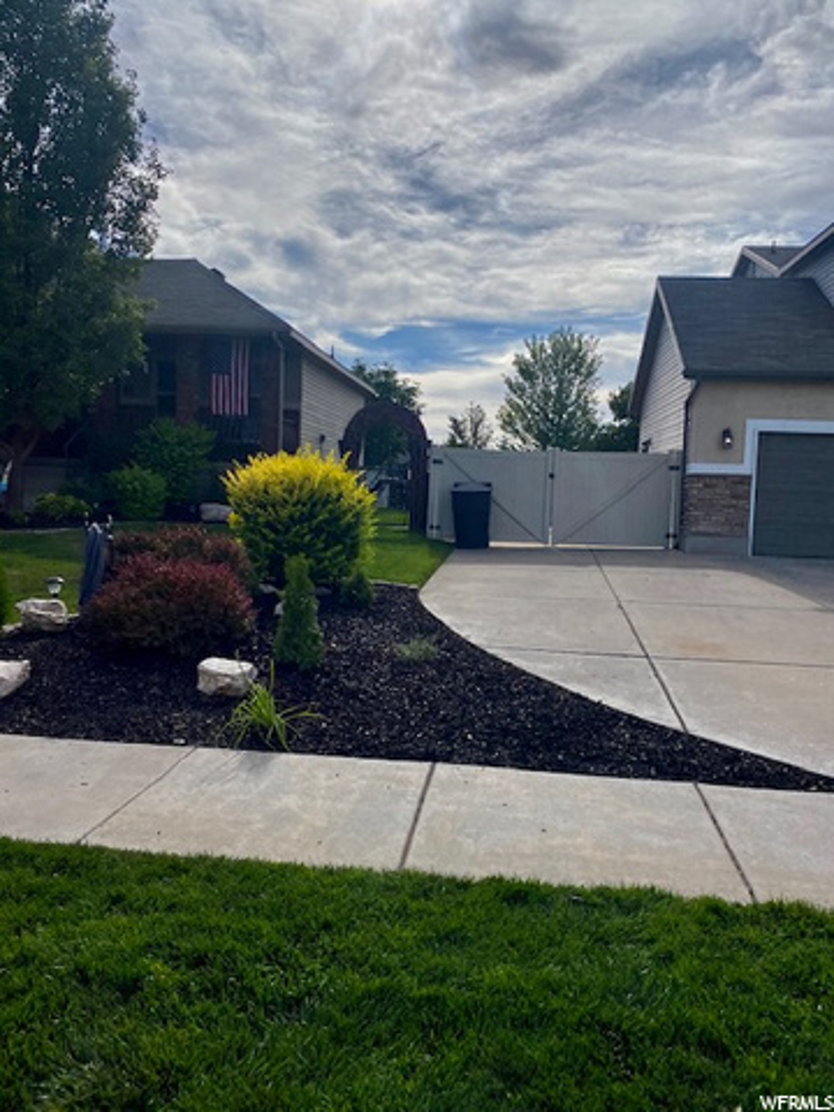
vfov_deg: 67.3
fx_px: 835
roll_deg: +0.0
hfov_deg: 53.1
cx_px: 417
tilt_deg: -4.8
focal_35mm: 26
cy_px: 556
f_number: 1.8
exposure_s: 1/6061
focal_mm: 4.25
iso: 32
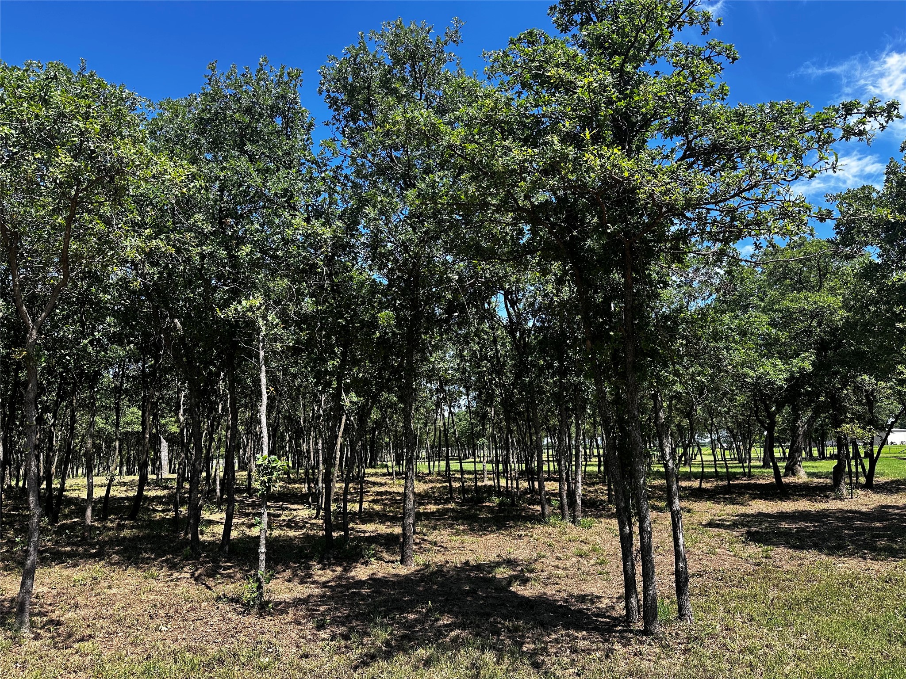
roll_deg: +1.0
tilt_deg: +10.0
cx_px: 453
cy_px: 340
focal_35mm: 24
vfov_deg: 56.8
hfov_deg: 71.6
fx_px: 628
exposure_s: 1/1393
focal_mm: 6.86
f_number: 1.78
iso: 80
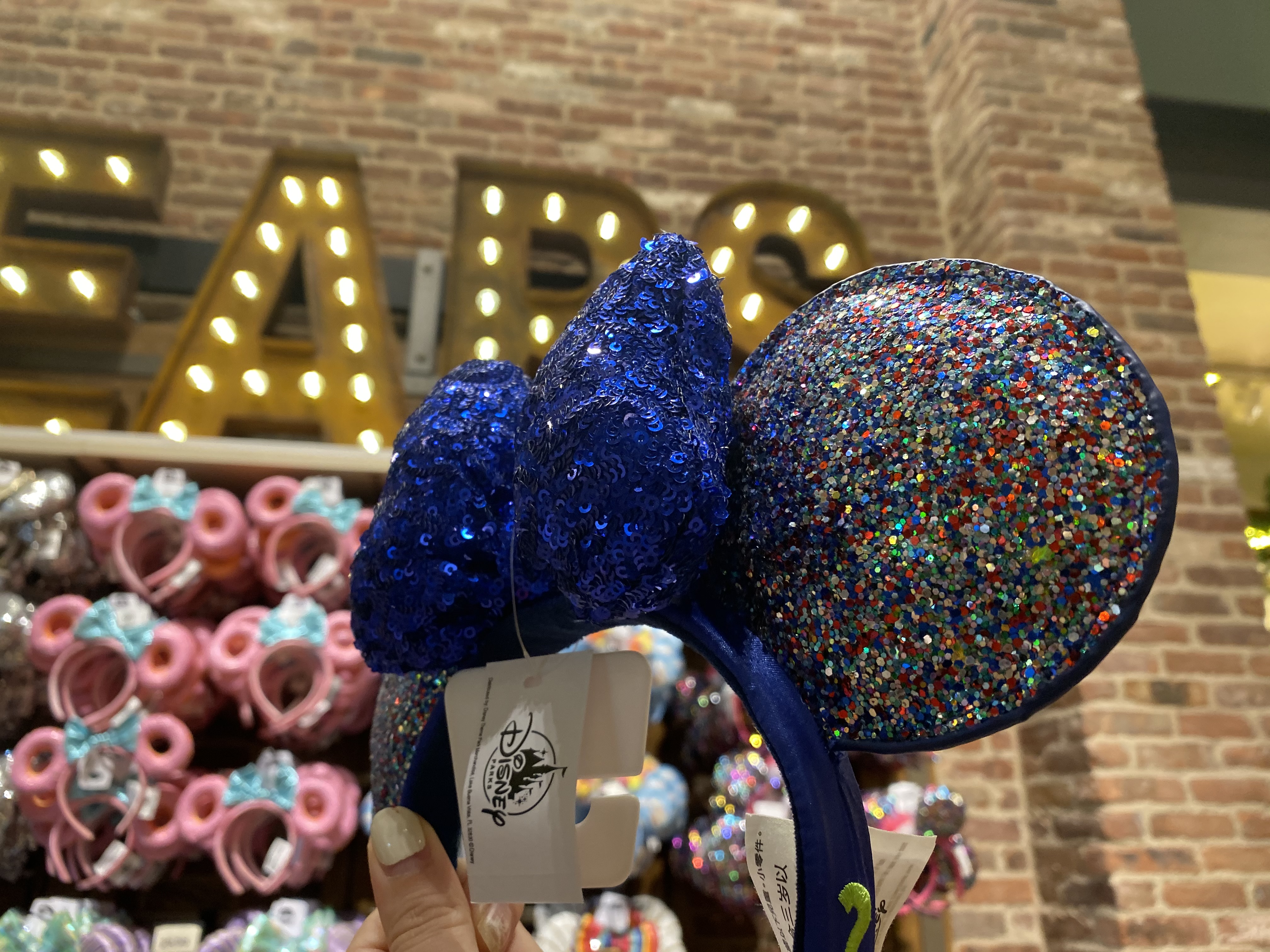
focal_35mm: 26
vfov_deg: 53.1
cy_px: 476
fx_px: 954
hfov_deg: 67.3
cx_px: 635
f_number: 1.8
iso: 200
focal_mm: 4.25
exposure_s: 1/60
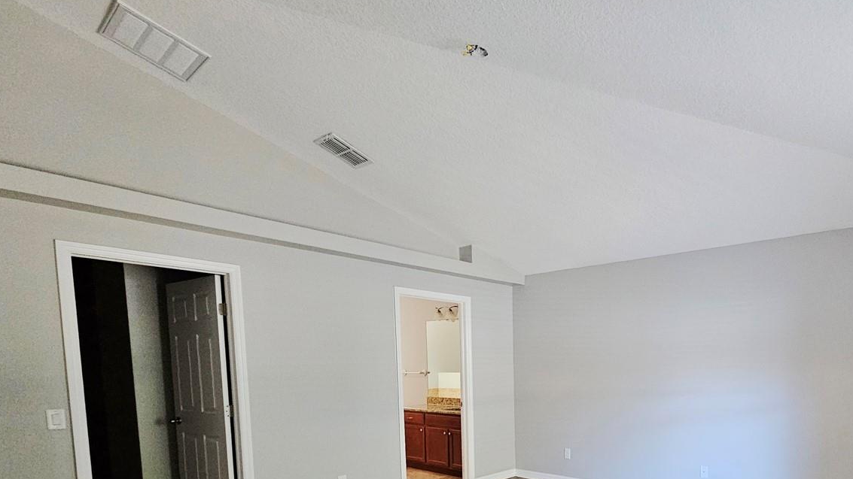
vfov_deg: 51.2
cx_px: 573
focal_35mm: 20
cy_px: 405
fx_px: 452
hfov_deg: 83.5
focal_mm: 2.2
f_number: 2.2
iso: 500
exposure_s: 1/30
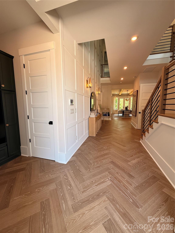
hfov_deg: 85.7
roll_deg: -1.7
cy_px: 116
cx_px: 88
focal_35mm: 14
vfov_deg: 102.1
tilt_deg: -8.9
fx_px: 94
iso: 64
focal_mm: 2.22
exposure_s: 1/120
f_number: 2.2
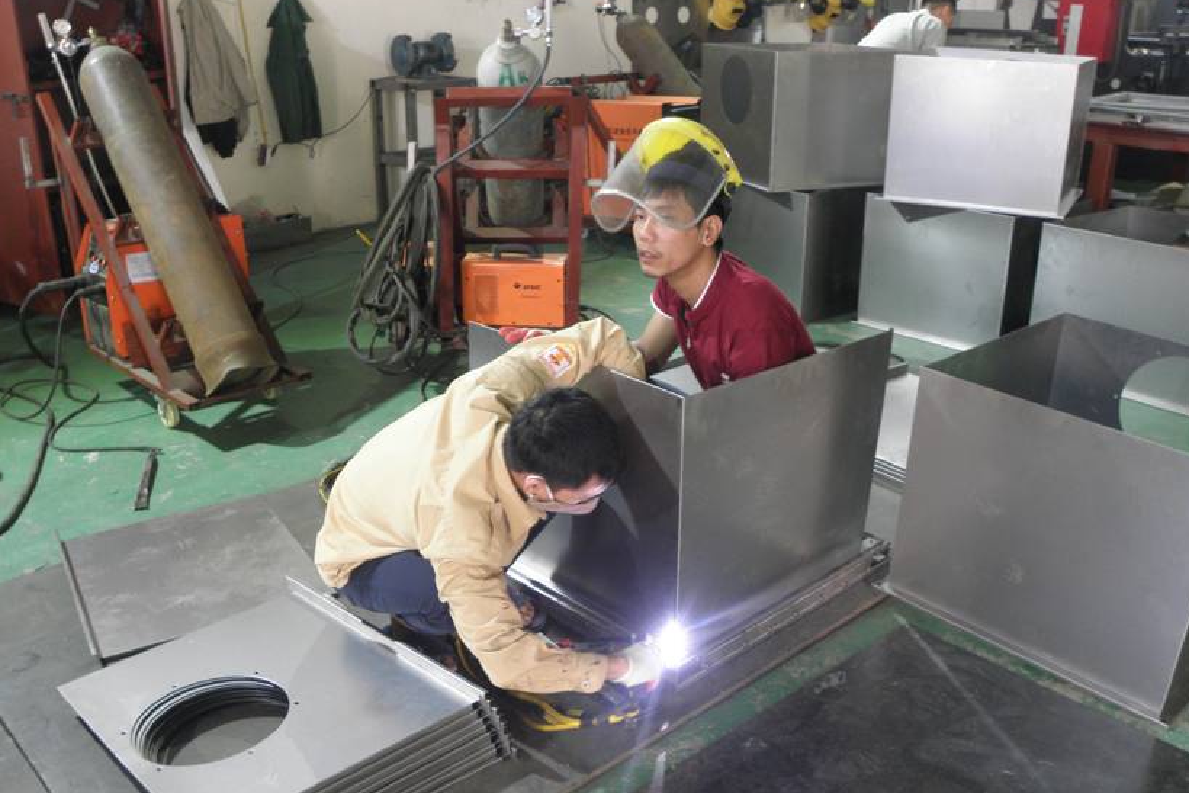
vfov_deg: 39.7
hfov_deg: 57.2
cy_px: 504
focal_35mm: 33
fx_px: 1090
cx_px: 598
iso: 160
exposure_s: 1/8
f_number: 2.8
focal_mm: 4.6
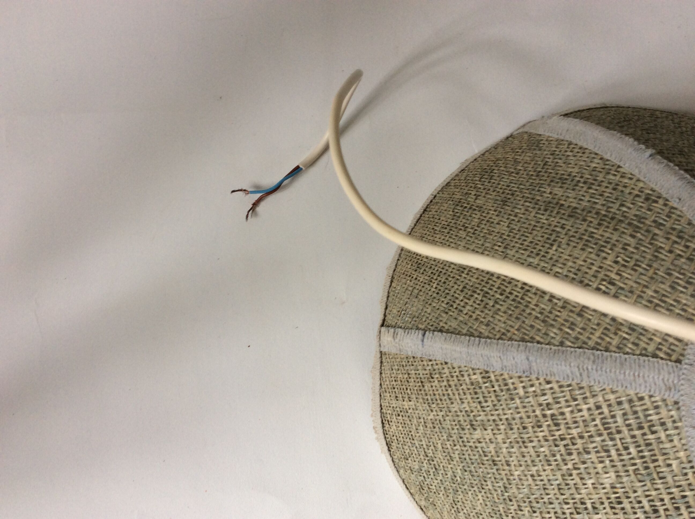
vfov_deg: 44.1
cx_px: 348
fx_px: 642
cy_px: 260
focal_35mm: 32
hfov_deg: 56.9
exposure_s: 1/25
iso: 32
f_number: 2.4
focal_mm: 3.3
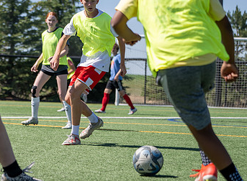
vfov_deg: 11.6
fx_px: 893
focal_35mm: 126
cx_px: 42
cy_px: 74
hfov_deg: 15.6
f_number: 2.8
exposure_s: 1/800
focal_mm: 70
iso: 40
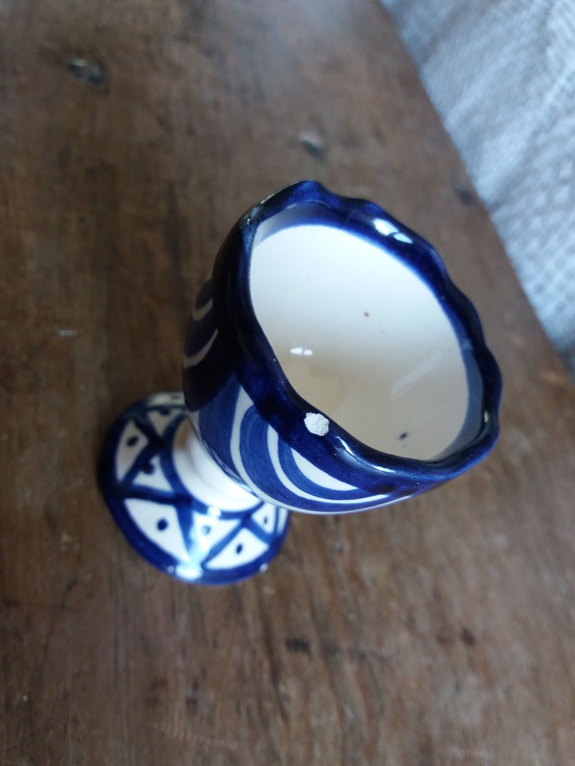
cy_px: 378
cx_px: 290
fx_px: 642
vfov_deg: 61.7
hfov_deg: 48.2
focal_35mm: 29
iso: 100
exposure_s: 1/33
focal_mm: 3.7
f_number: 1.9
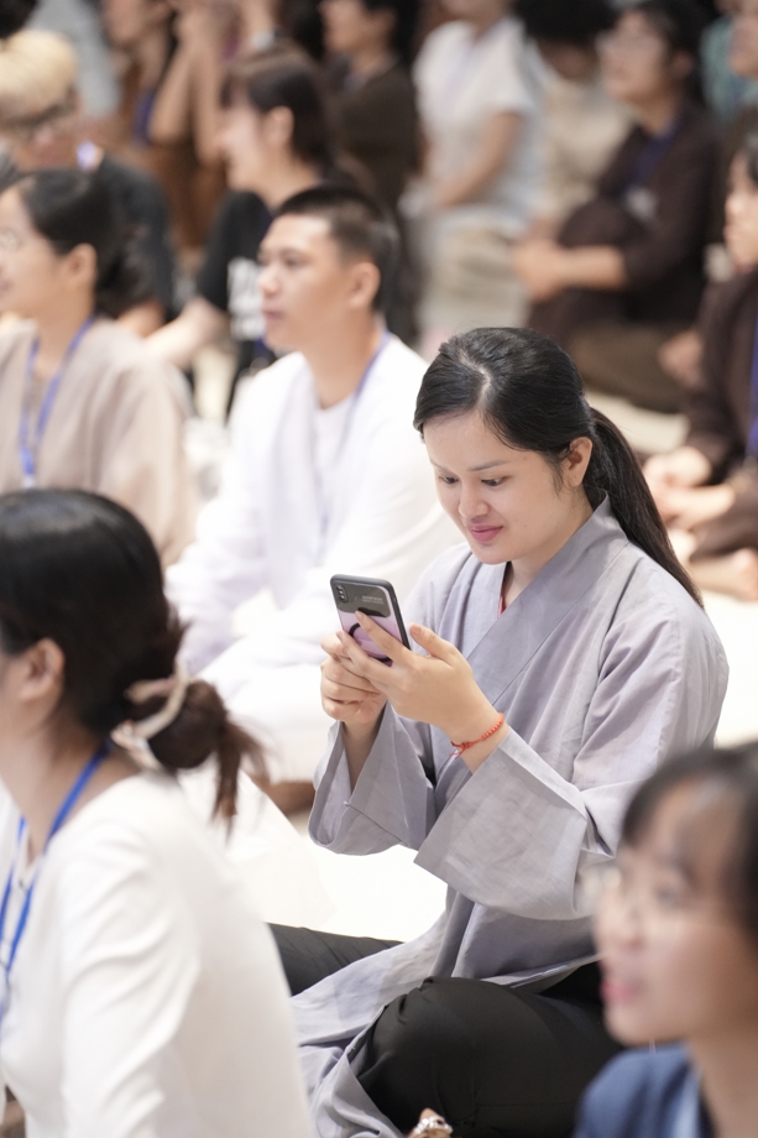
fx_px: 5023
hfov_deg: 8.6
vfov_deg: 12.9
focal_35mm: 159
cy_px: 602
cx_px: 398
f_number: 2.8
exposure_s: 1/160
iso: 5000
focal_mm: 150
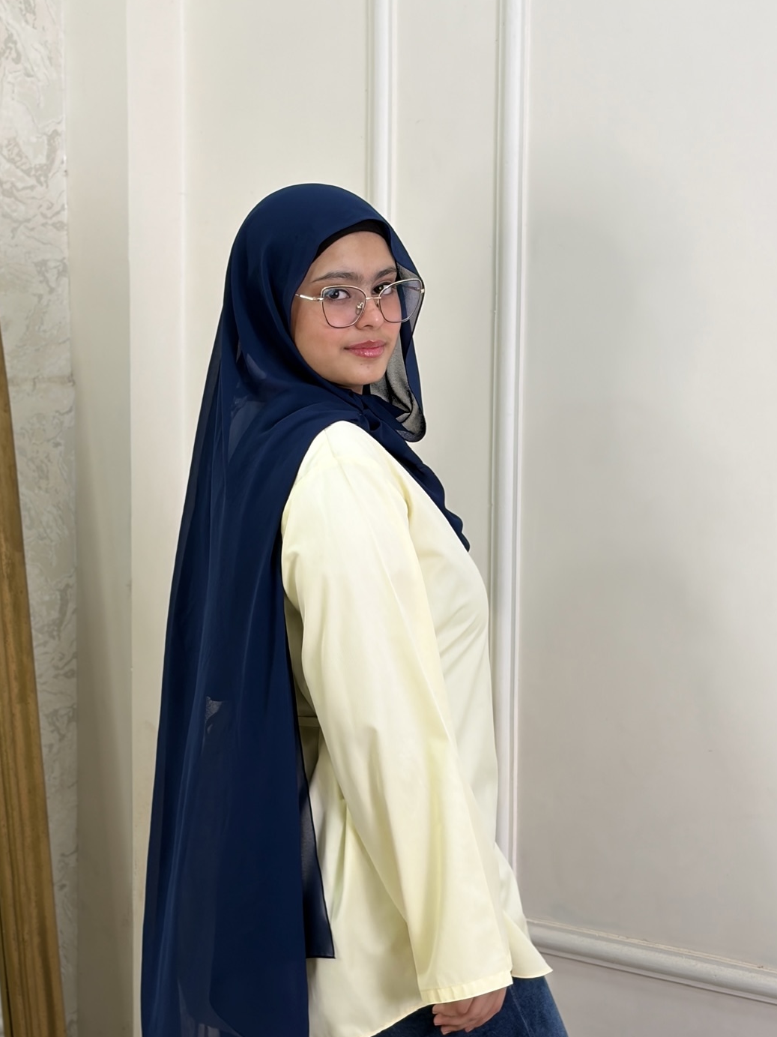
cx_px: 343
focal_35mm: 77
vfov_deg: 25.3
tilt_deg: -6.4
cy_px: 538
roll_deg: +0.3
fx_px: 2305
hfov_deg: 19.1
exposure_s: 1/100
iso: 32
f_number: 1.6
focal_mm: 5.96
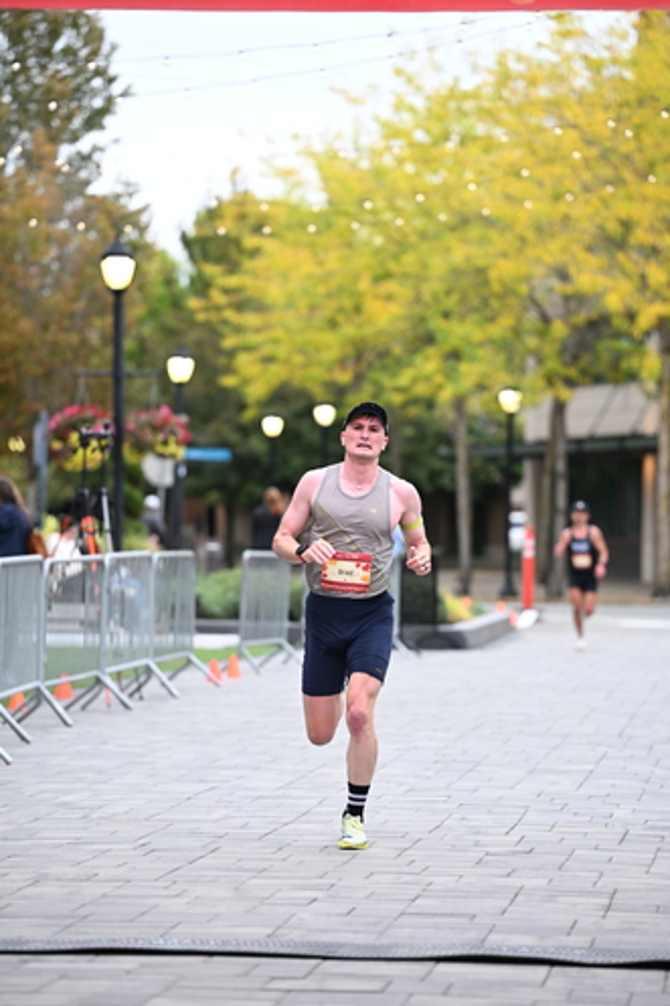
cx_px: 331
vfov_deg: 13.3
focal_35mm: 155
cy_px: 500
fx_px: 4330
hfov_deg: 8.8
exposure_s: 1/800
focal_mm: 140
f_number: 2.8
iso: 1600
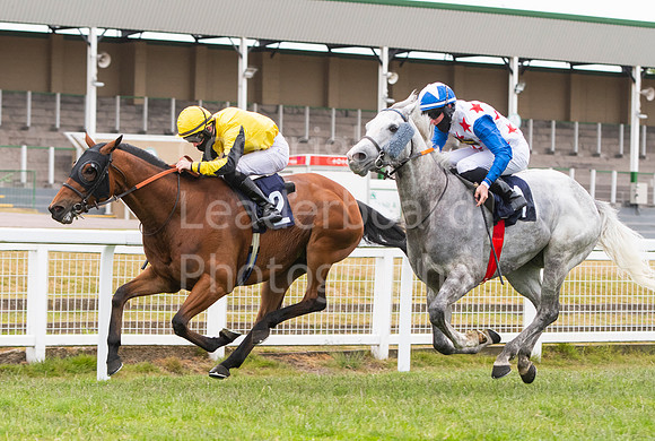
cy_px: 218
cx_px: 274
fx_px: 3151
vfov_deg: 8.0
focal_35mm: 173
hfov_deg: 11.9
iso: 1000
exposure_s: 1/1600
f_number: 4
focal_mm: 98
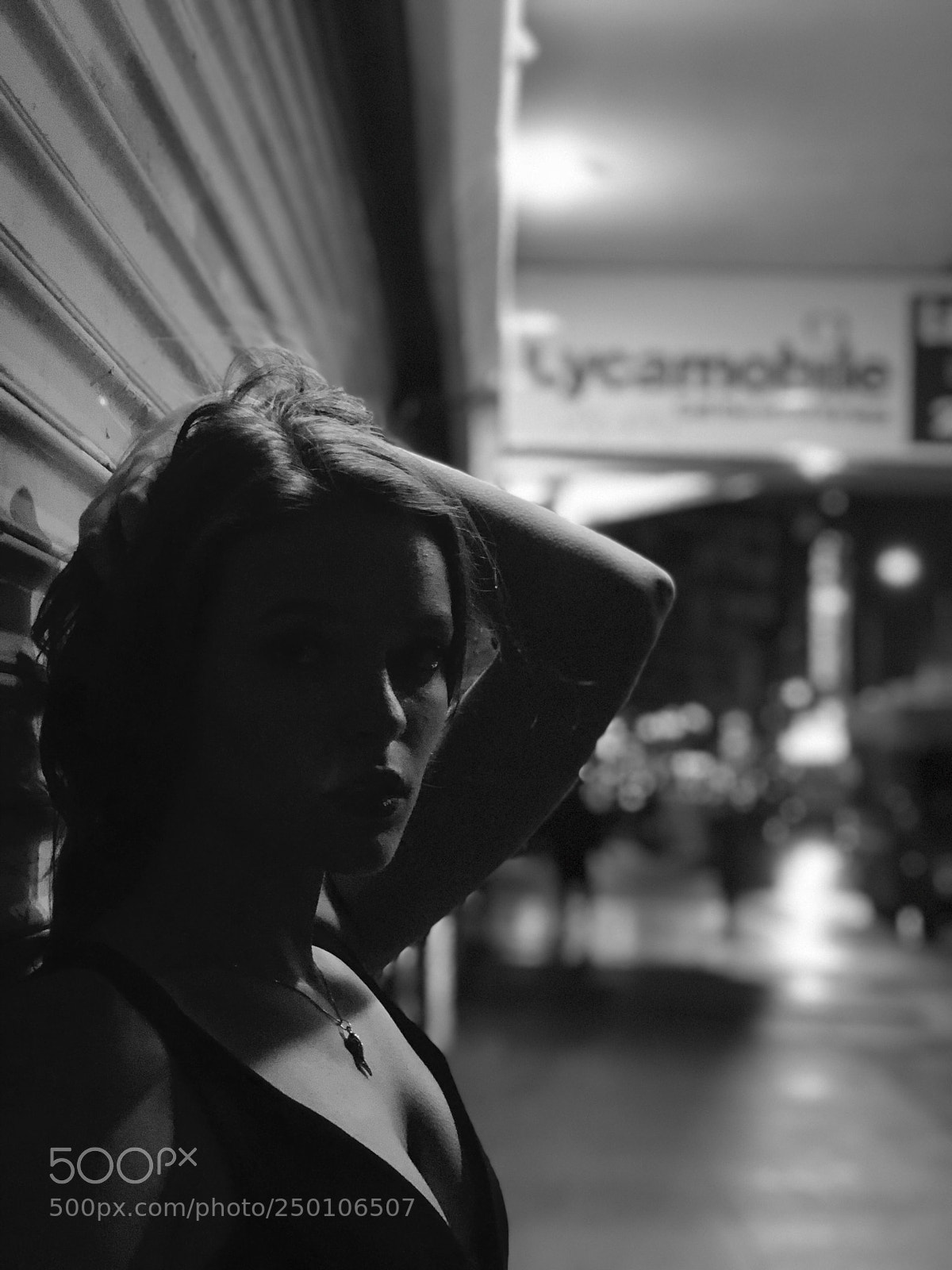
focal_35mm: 57
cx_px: 476
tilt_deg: +3.0
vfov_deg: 33.8
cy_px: 635
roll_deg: -0.7
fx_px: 2090
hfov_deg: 25.7
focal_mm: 6.6
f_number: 2.8
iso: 1250
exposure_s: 1/60
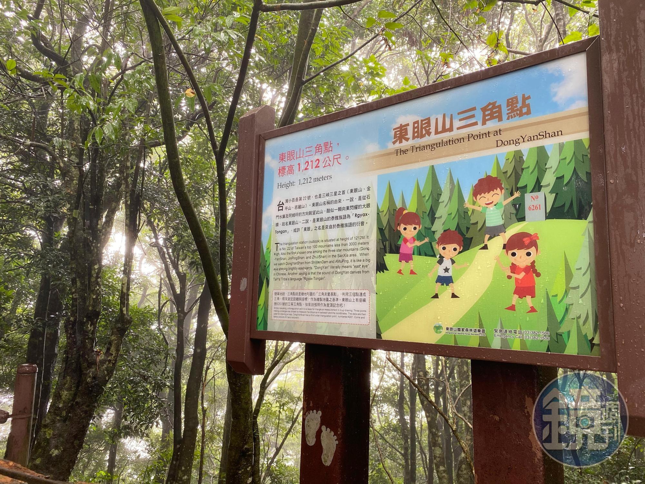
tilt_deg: +7.7
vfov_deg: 53.1
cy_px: 242
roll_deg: +0.7
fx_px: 484
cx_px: 322
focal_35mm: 26
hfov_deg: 67.3
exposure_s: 1/121
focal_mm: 4.25
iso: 64
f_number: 1.8
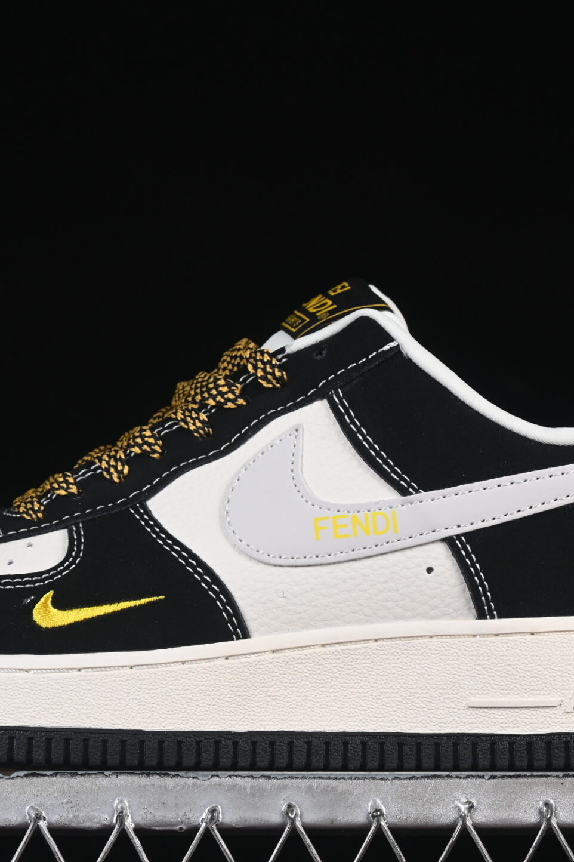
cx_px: 234
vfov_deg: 15.4
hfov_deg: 10.3
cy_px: 455
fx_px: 3182
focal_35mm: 133
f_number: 8
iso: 160
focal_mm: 50
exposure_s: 1/80
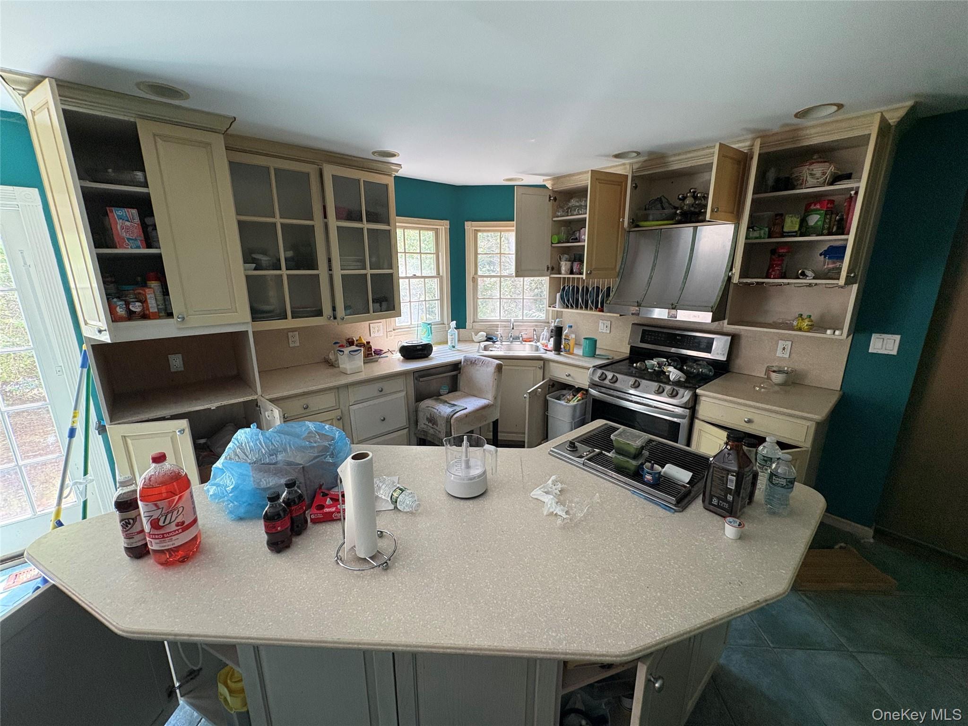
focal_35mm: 14
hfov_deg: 102.1
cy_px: 363
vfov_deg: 85.7
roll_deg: +0.1
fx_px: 391
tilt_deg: -15.1
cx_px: 484
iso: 320
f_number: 2.2
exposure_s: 1/60
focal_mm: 2.22
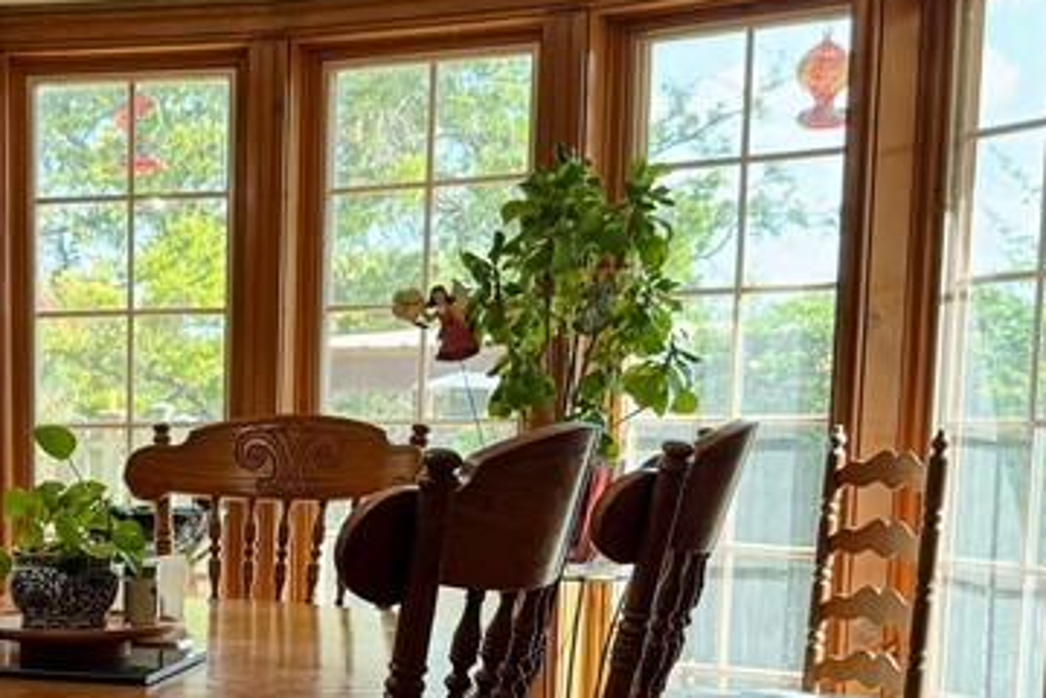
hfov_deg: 26.9
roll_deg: +0.5
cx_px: -3
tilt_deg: -9.3
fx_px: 2063
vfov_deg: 18.7
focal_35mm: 71
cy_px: 701
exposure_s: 1/120
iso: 80
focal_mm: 6.76
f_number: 1.78
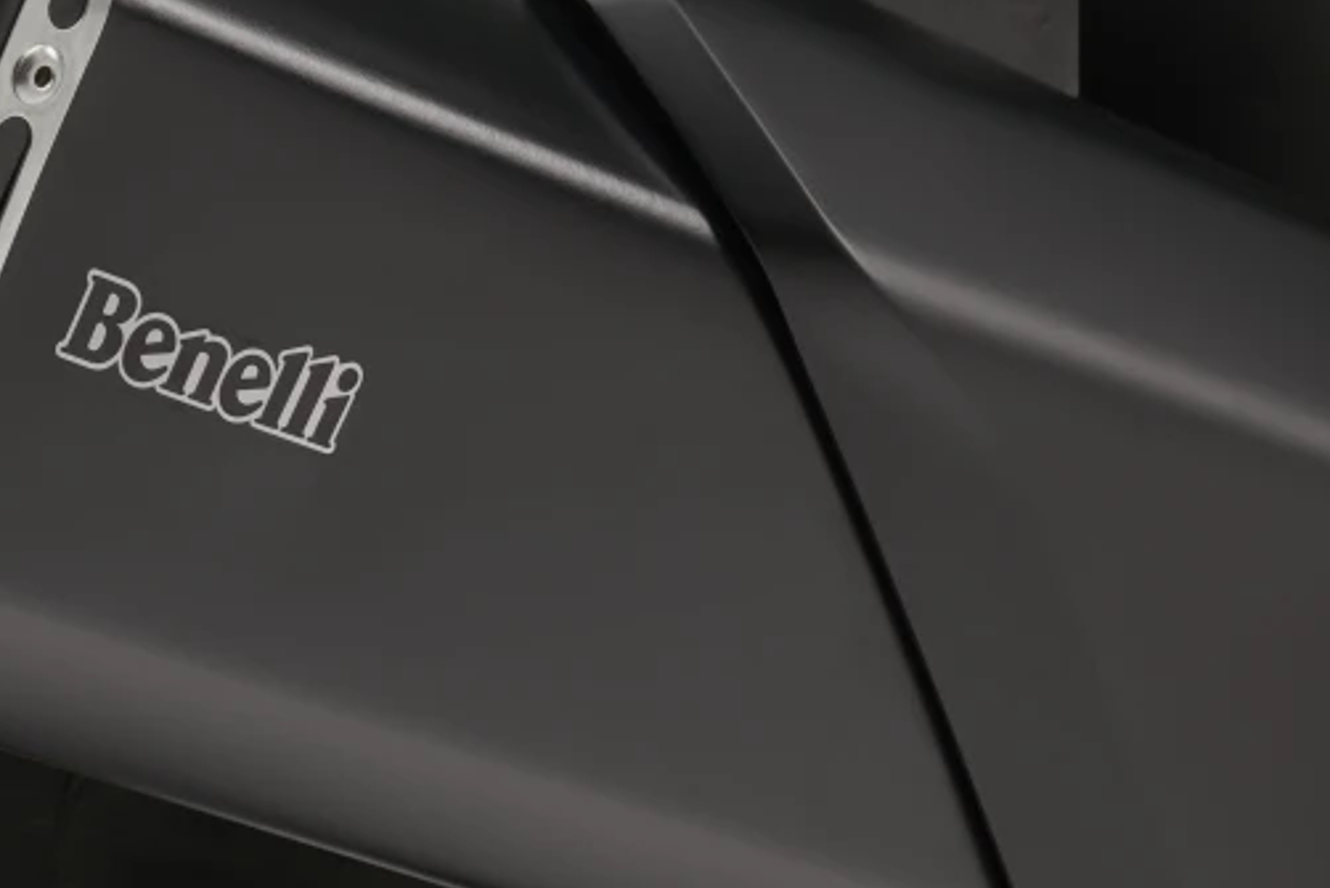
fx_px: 9275
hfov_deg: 8.1
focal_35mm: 251
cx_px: -159
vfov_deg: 5.4
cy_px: -233
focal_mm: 70
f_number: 11
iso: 100
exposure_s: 1/8
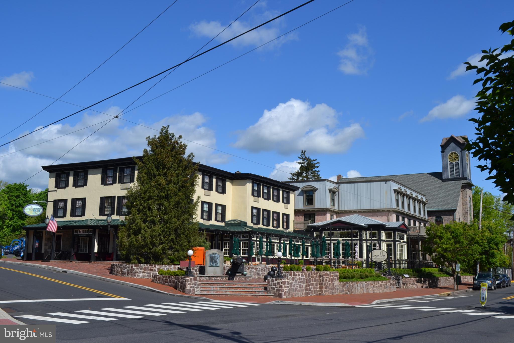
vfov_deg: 34.2
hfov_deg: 49.6
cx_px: 257
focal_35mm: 39
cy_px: 172
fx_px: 557
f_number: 8
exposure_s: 1/250
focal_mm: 26
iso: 100
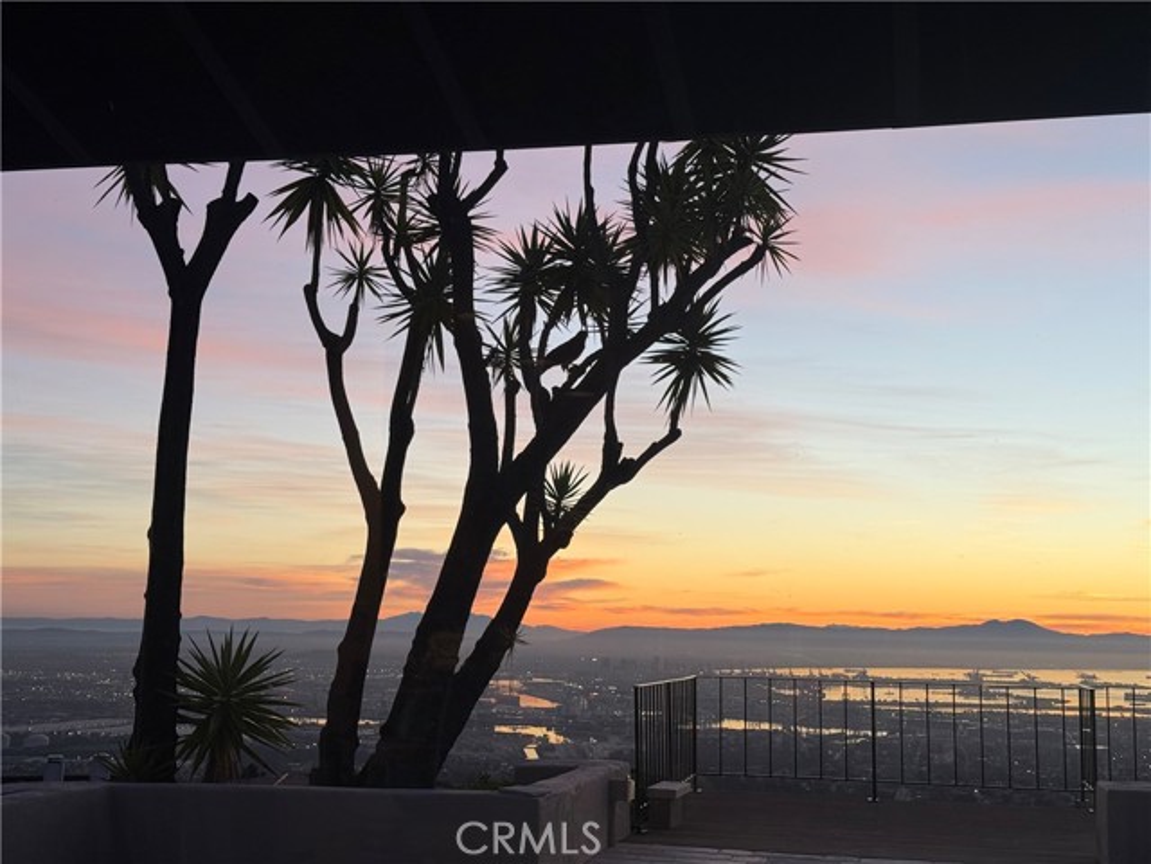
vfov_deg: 30.3
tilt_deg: +6.8
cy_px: 432
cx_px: 576
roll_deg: -1.1
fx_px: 1596
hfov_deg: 39.7
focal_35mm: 48
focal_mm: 6.76
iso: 50
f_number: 1.78
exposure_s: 1/147
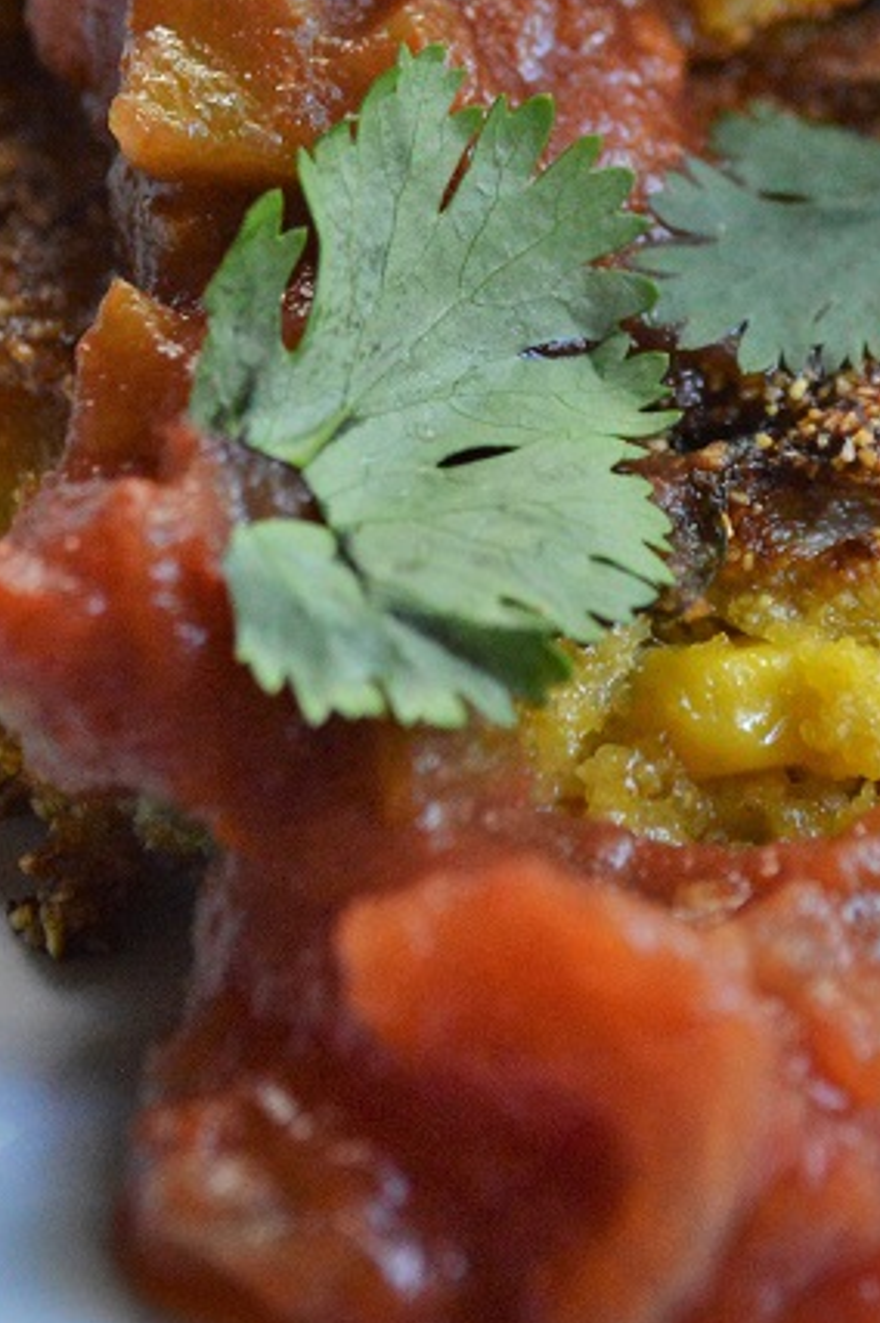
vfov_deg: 17.8
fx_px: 4186
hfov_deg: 12.0
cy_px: 226
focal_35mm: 114
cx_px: 697
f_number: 5
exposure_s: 1/200
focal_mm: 36
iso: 3200
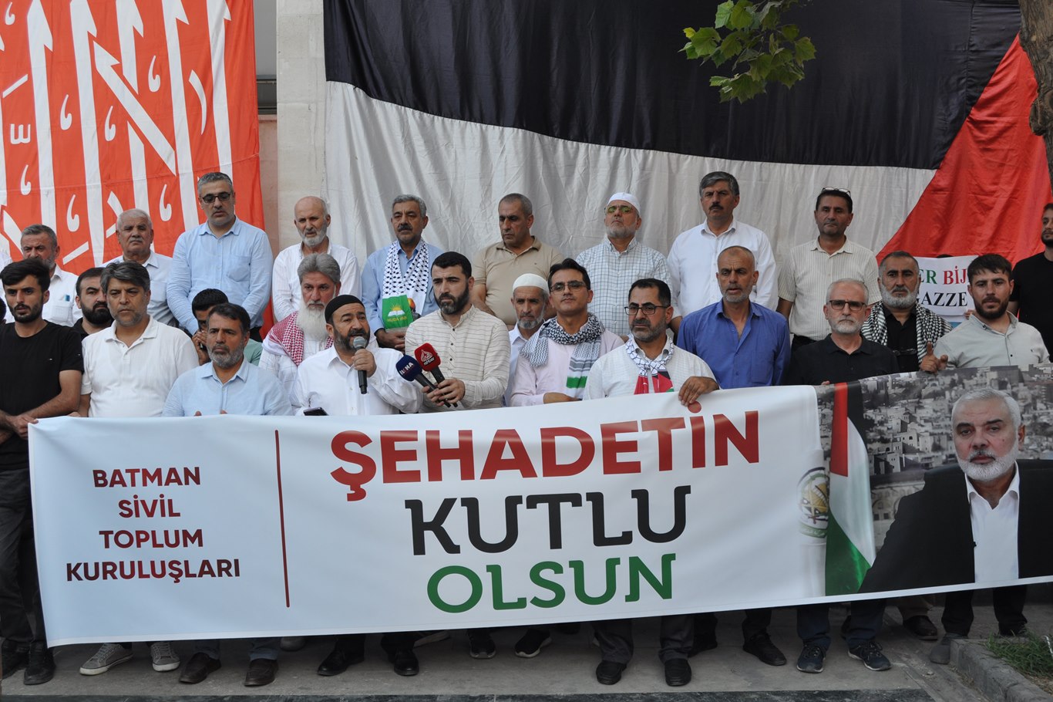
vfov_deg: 34.2
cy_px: 351
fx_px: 1140
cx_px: 526
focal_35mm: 39
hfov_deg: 49.6
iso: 400
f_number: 5.6
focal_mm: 26
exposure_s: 1/125
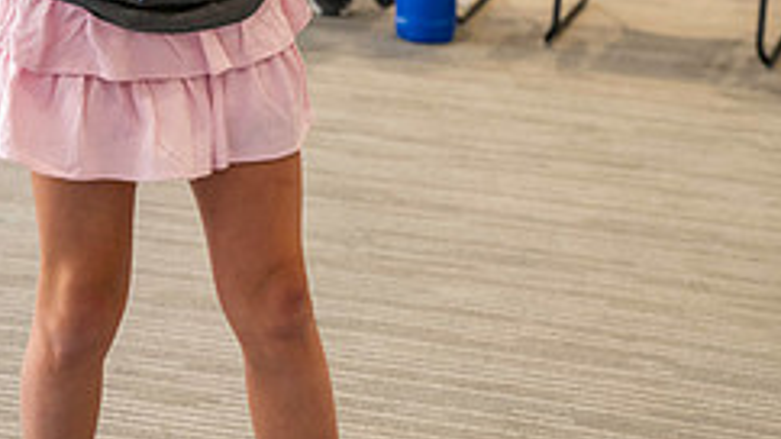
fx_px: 2464
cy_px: -84
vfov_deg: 10.0
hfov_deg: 18.0
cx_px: 313
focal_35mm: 119
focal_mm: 61
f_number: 4
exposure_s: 1/160
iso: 3200
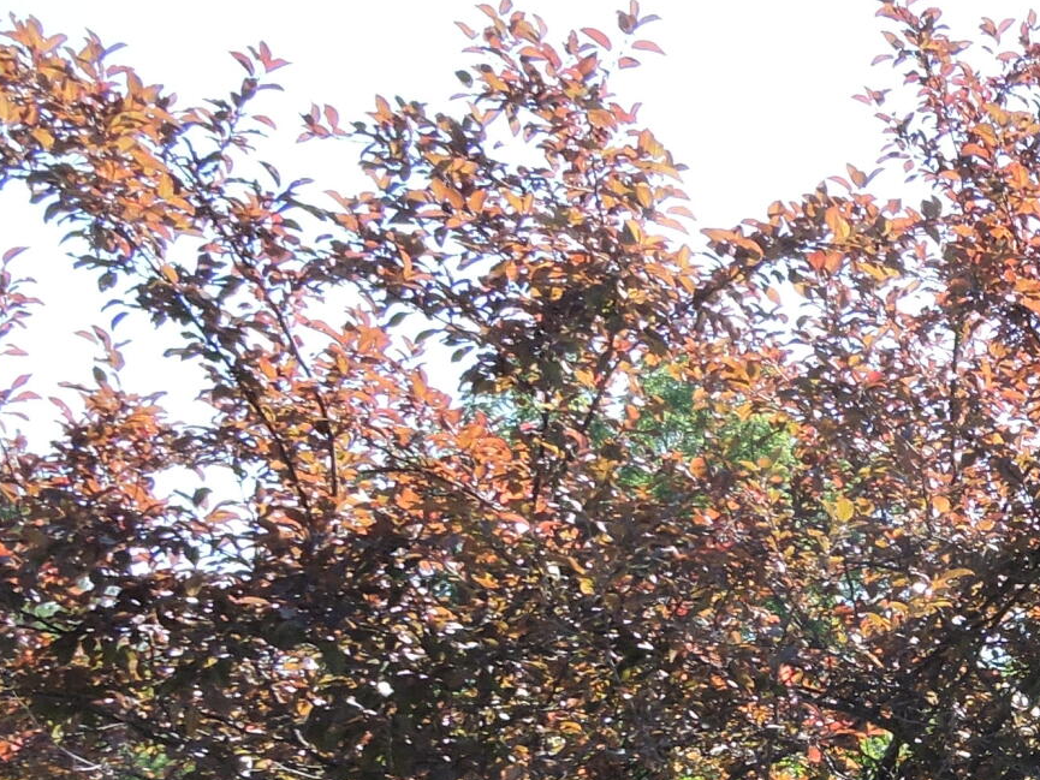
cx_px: 1698
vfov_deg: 13.5
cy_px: 1118
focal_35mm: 104
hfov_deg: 16.6
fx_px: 3125
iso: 100
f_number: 3.5
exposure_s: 1/250
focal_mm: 5.4
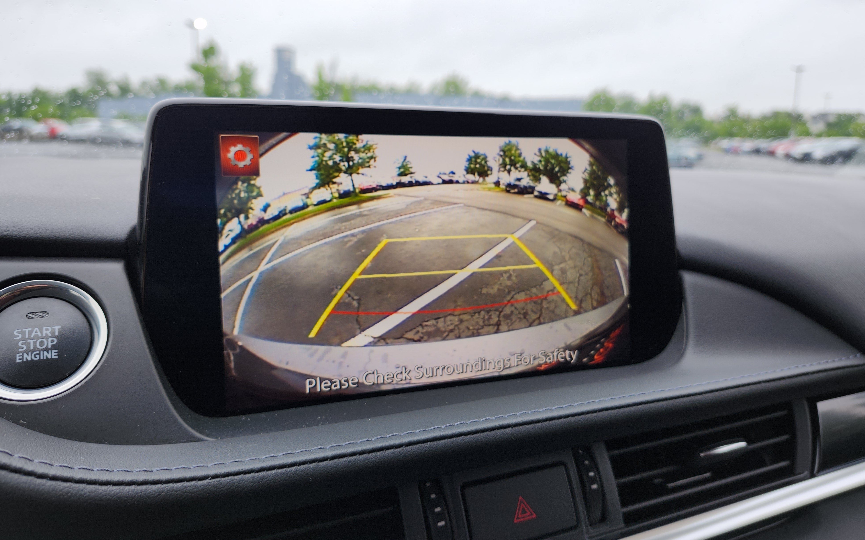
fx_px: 589
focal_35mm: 25
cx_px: 428
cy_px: 262
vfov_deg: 49.3
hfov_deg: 72.5
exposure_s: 1/140
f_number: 1.8
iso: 25
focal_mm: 5.54
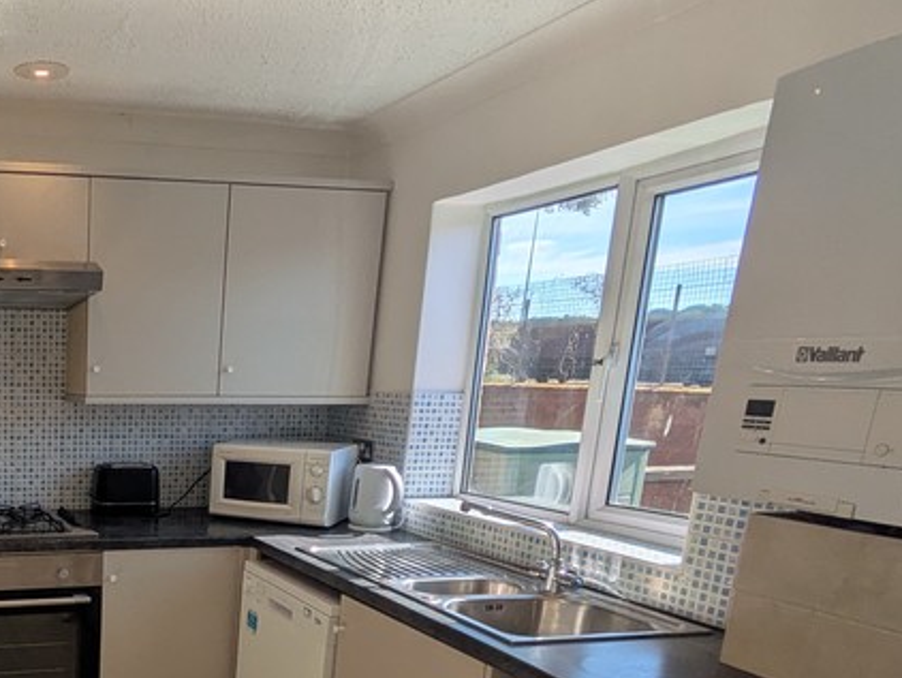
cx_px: 21
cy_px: 579
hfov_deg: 46.2
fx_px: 886
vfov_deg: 39.5
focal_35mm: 34
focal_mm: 1.83
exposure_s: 1/1070
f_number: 2.2
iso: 50
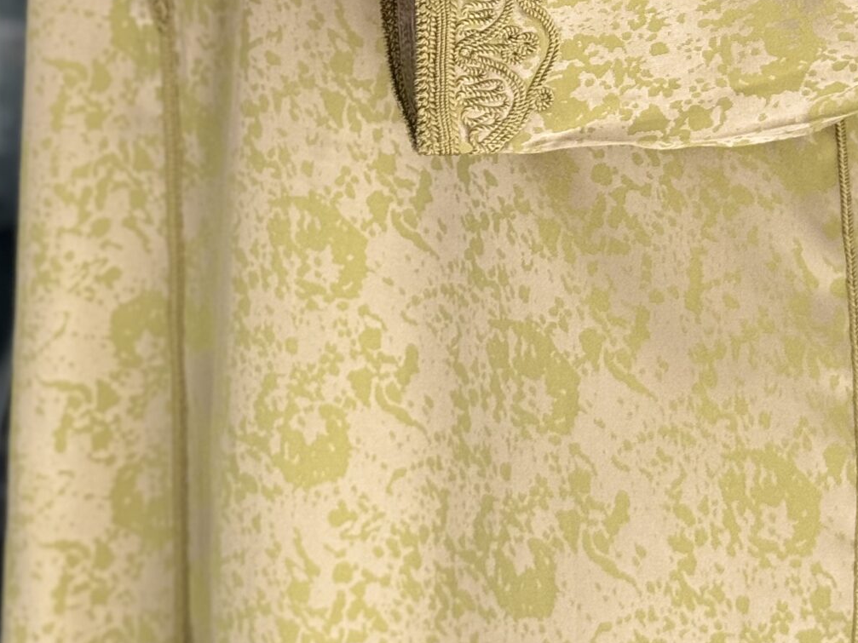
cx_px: 472
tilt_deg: -7.2
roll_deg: +0.9
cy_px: -363
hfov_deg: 16.1
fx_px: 3024
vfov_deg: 11.6
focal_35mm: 122
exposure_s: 1/122
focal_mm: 6.76
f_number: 1.78
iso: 50
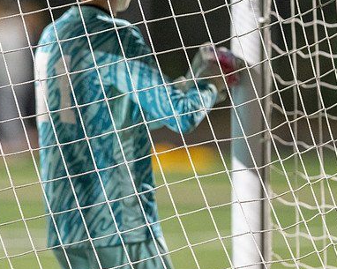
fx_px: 5611
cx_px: 111
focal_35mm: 563
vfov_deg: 2.7
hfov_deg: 3.4
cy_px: 71
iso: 8000
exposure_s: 1/640
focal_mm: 300
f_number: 3.5
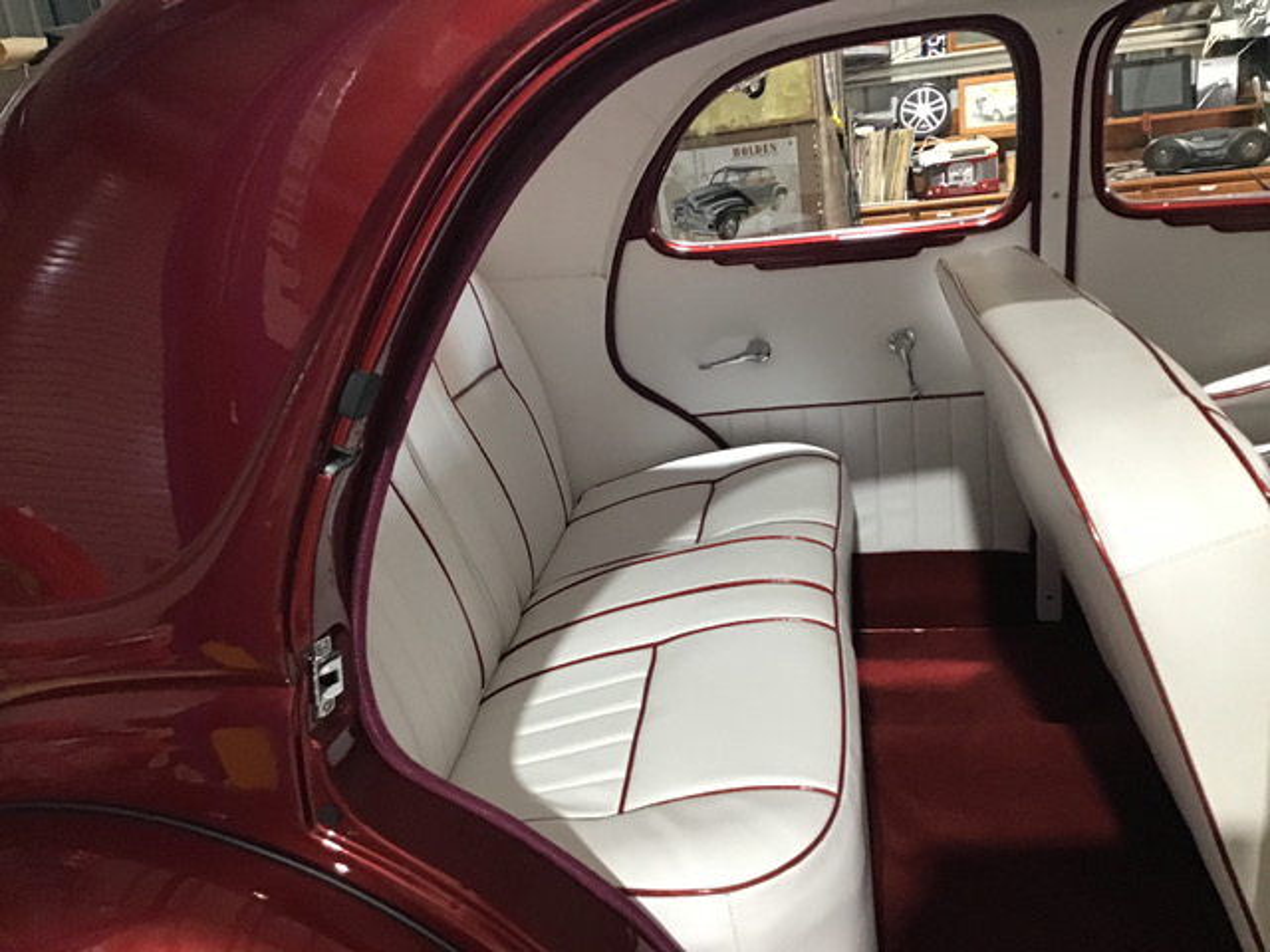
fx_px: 1137
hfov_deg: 58.4
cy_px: 476
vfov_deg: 45.4
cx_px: 635
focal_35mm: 31
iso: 200
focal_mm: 3.3
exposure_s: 1/20
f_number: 2.4
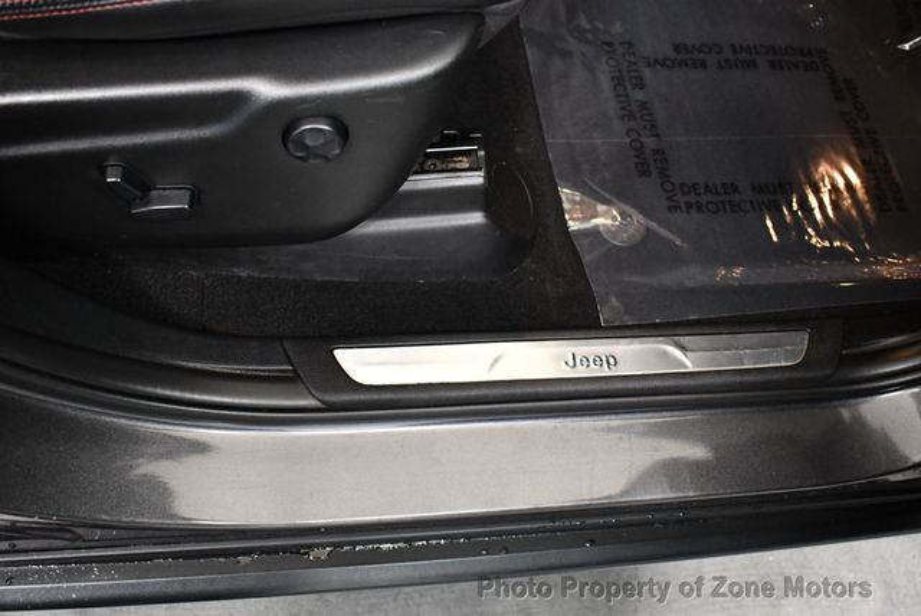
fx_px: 922
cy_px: 308
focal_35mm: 36
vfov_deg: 36.9
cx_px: 460
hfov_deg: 53.1
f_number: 3.5
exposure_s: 1/80
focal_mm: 18
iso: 3200
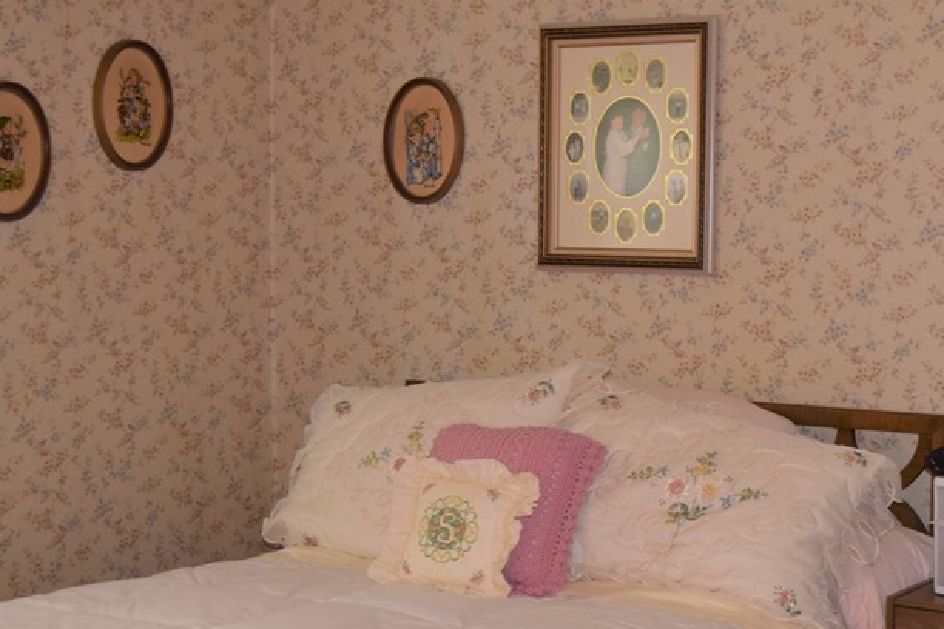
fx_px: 1885
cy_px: 402
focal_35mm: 72
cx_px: 696
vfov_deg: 18.9
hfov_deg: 27.8
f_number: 4.2
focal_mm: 27
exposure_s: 1/80
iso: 800
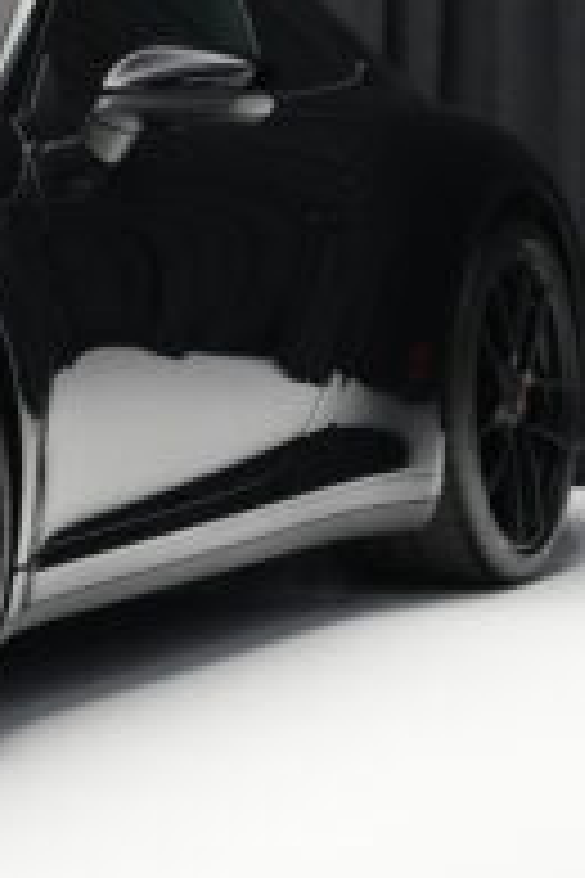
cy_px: 234
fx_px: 3363
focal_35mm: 138
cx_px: -418
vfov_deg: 14.8
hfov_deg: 9.5
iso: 2000
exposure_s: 1/40
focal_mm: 35
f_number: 4
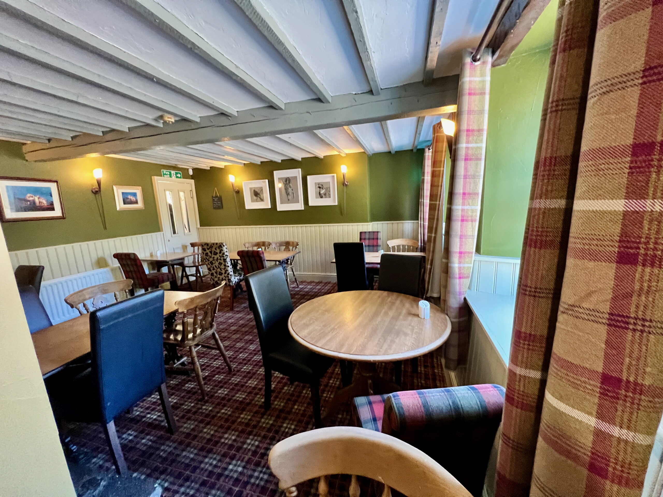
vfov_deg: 89.9
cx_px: 332
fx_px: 249
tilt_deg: -12.3
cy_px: 248
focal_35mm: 13
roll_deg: +2.8
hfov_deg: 106.2
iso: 500
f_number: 1.8
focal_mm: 1.57
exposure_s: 1/50
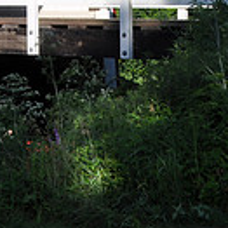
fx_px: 1088
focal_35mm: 146
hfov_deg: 10.9
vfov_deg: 11.7
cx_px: -228
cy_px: -55
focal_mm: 26
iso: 200
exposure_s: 1/160
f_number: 13
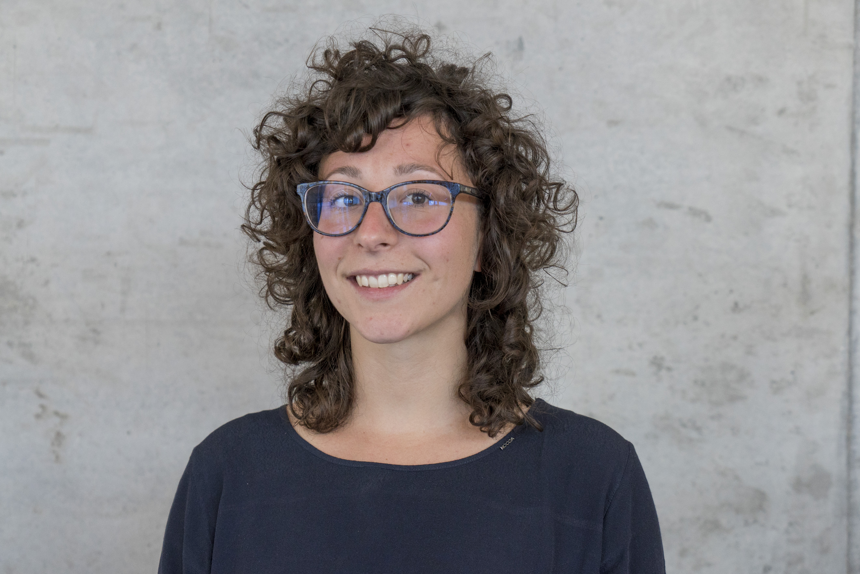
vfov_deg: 21.6
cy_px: 287
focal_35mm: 63
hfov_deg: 31.9
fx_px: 1506
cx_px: 430
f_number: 5.6
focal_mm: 63
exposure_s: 1/160
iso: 3200
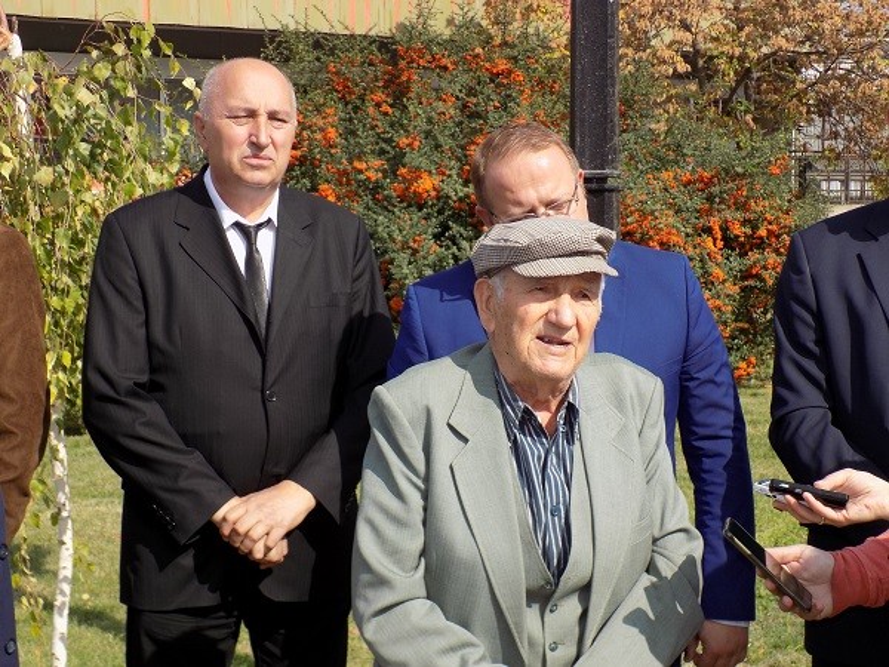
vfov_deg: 21.0
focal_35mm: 70
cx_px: 444
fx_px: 1798
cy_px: 334
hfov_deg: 27.8
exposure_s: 1/400
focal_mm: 12.5
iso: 80
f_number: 4.2
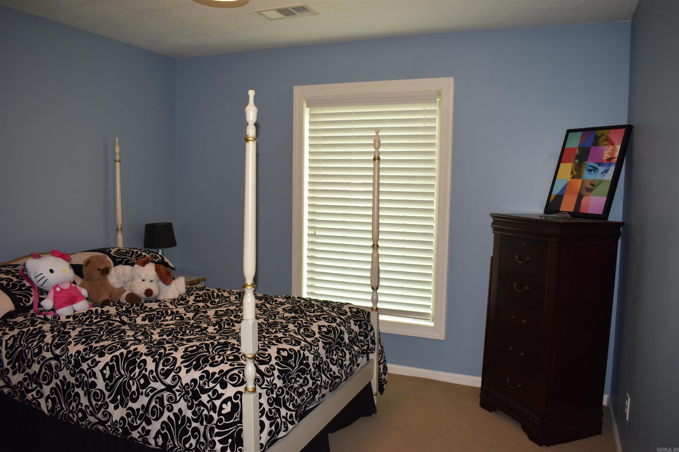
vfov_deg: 47.9
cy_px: 226
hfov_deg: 67.4
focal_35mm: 27
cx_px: 340
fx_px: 509
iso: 800
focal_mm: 18
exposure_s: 1/80
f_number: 4.5
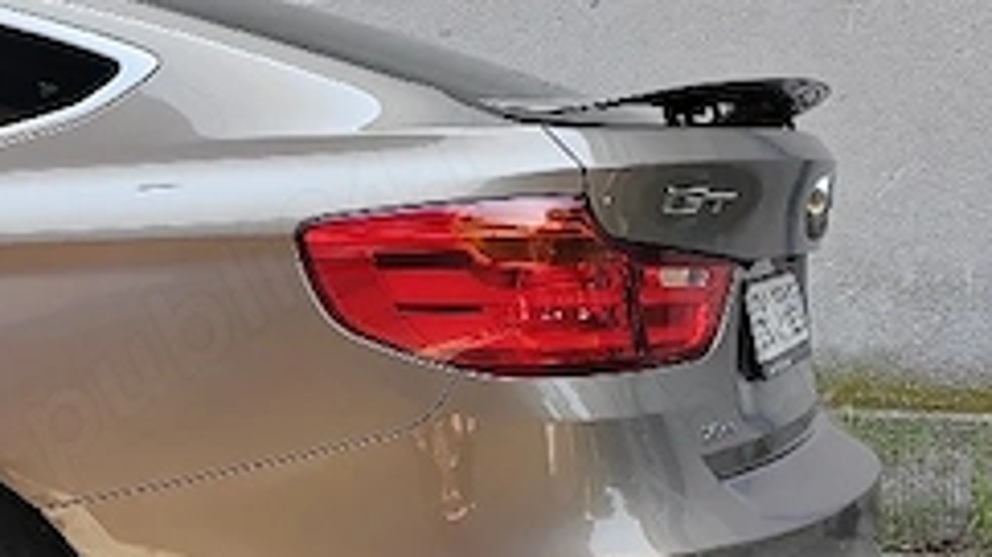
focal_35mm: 73
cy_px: 287
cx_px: -189
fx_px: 1920
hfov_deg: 26.0
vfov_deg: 16.5
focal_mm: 5.52
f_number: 1.9
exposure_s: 1/303
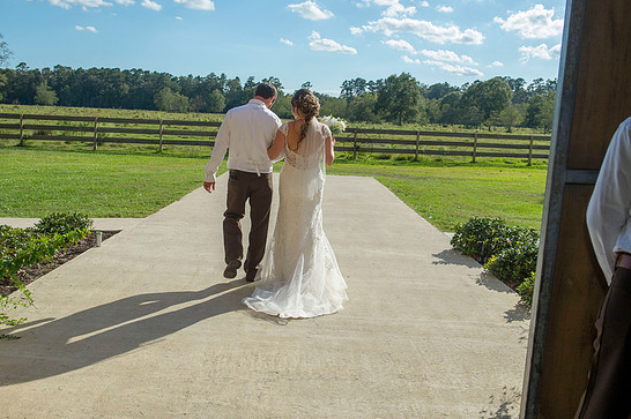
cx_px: 297
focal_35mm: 34
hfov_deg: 55.8
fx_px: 595
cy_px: 199
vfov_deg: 38.8
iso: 1600
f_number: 6.3
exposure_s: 1/8000
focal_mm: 32
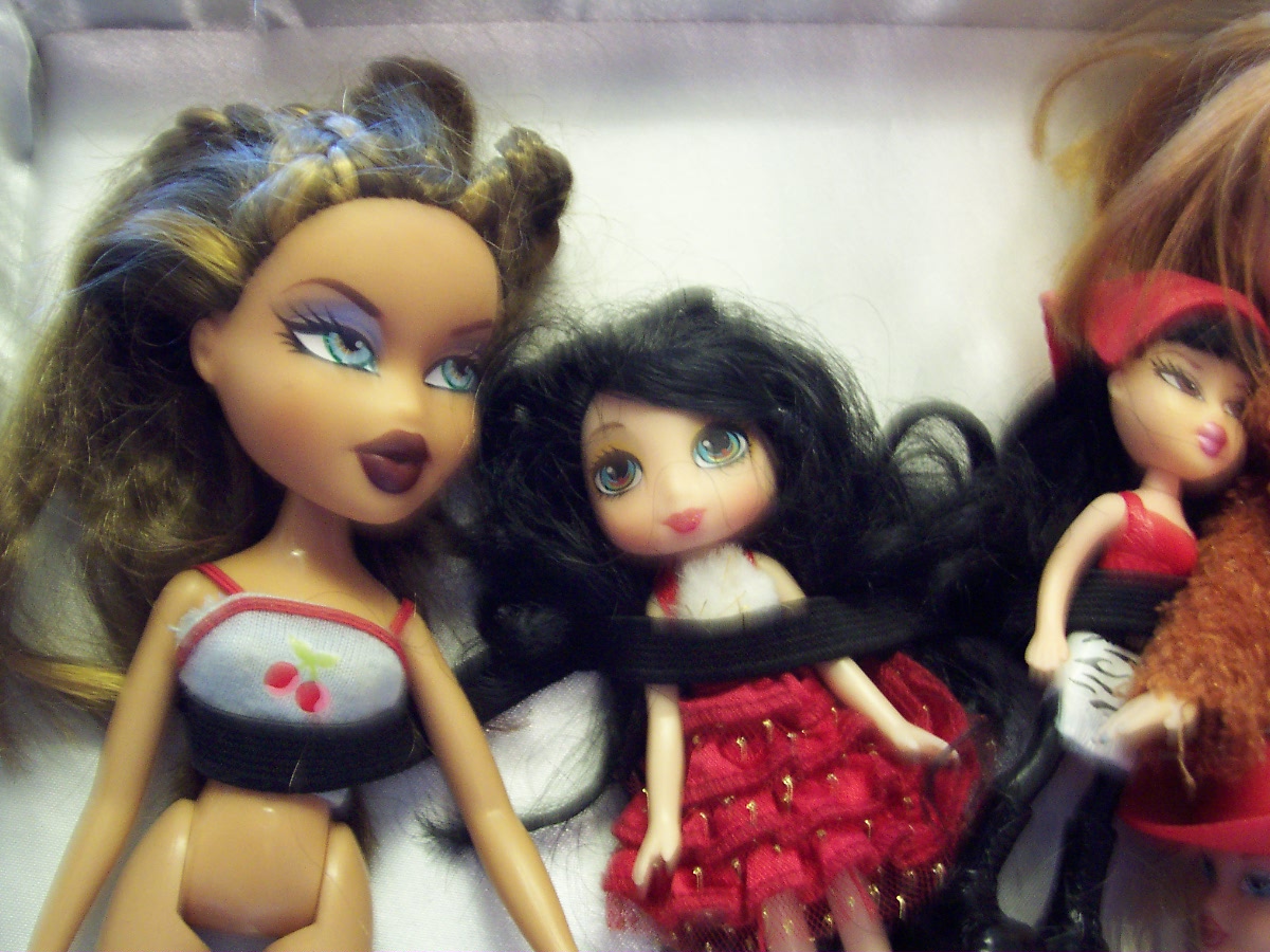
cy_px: 476
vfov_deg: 38.7
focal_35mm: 37
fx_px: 1357
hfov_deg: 50.1
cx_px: 635
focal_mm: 5.6
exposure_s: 1/8
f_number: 2.8
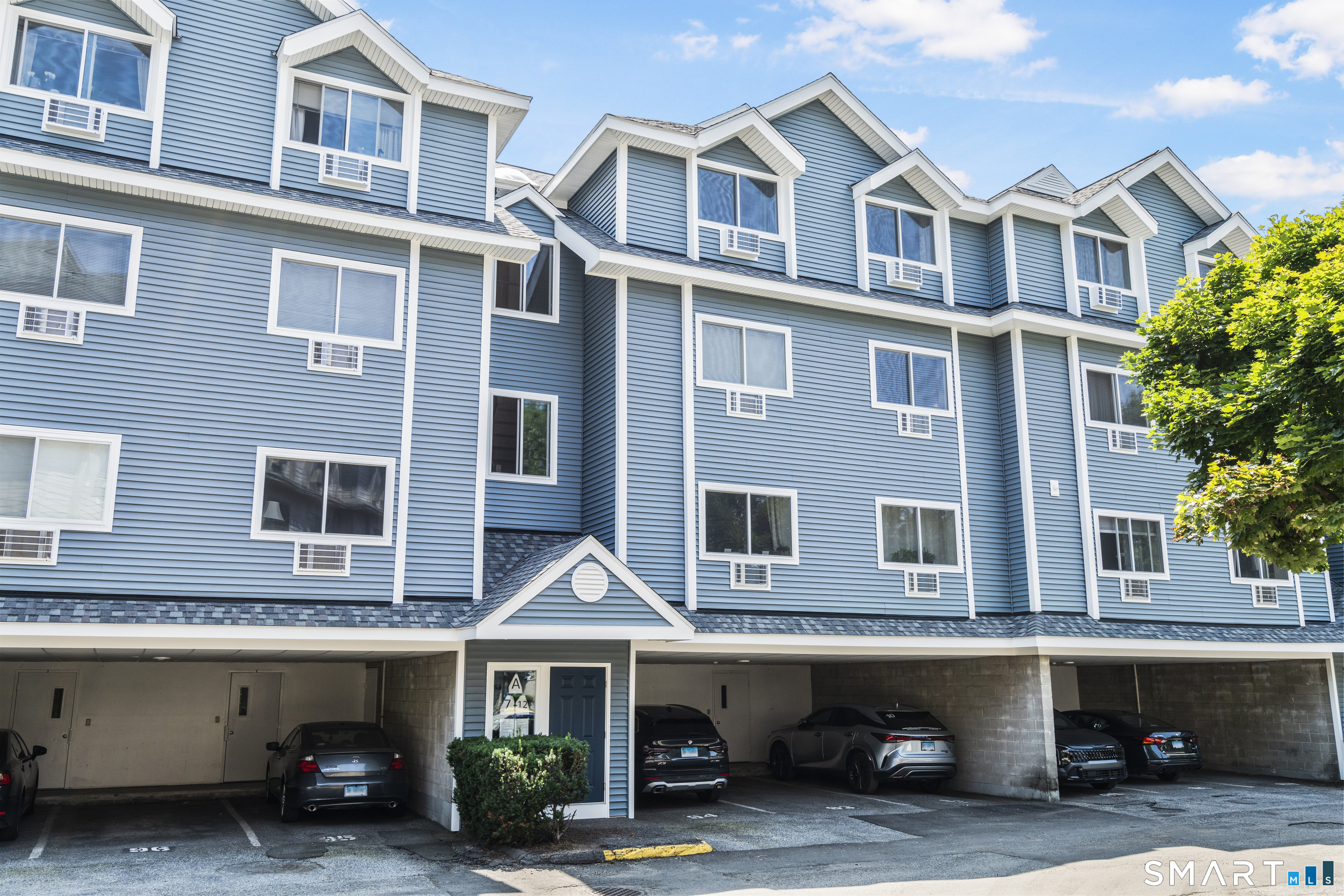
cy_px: 448
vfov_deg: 43.6
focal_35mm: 30
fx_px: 1120
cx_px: 672
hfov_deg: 61.9
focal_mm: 30
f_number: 9
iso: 200
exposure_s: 1/25
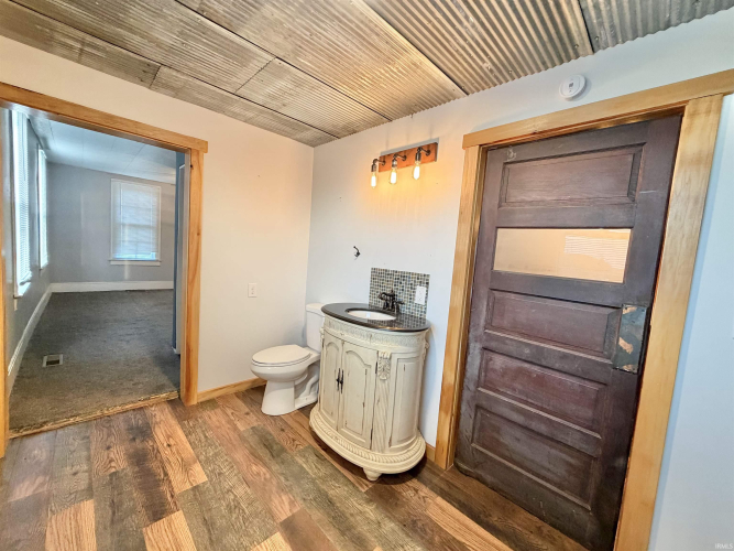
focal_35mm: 14
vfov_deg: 85.7
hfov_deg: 102.1
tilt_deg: -3.9
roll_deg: -4.4
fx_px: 297
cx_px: 367
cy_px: 276
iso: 320
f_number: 2.2
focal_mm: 2.22
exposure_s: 1/60
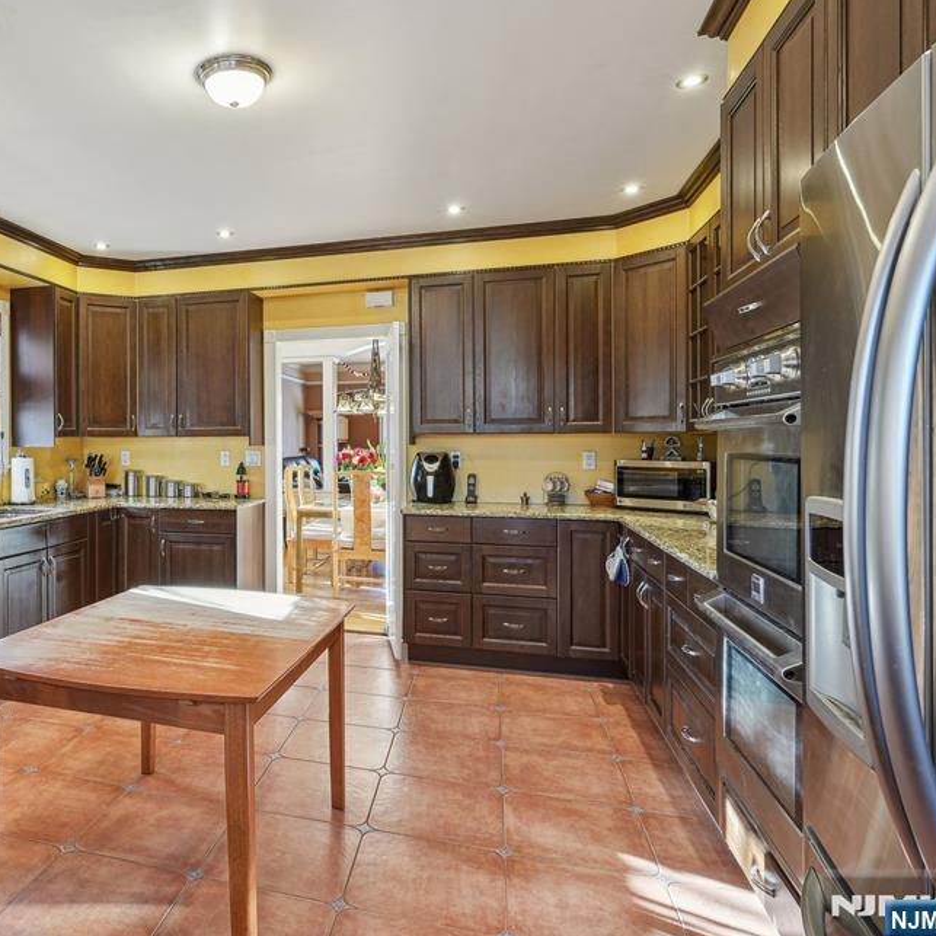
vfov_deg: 67.2
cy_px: 444
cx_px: 227
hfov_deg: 63.1
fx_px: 704
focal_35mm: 23
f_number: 8
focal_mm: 17
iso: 400
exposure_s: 1/5
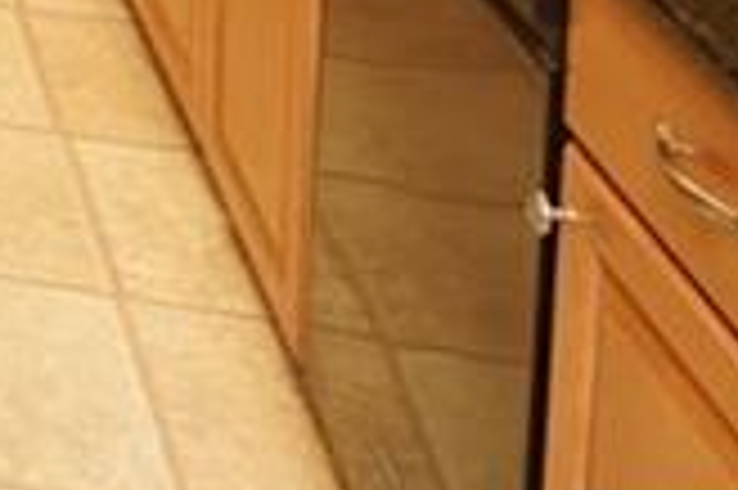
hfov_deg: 17.3
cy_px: -748
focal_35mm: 75
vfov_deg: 12.9
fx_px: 1536
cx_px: -819
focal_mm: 8
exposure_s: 1/60
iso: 800
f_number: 4.5
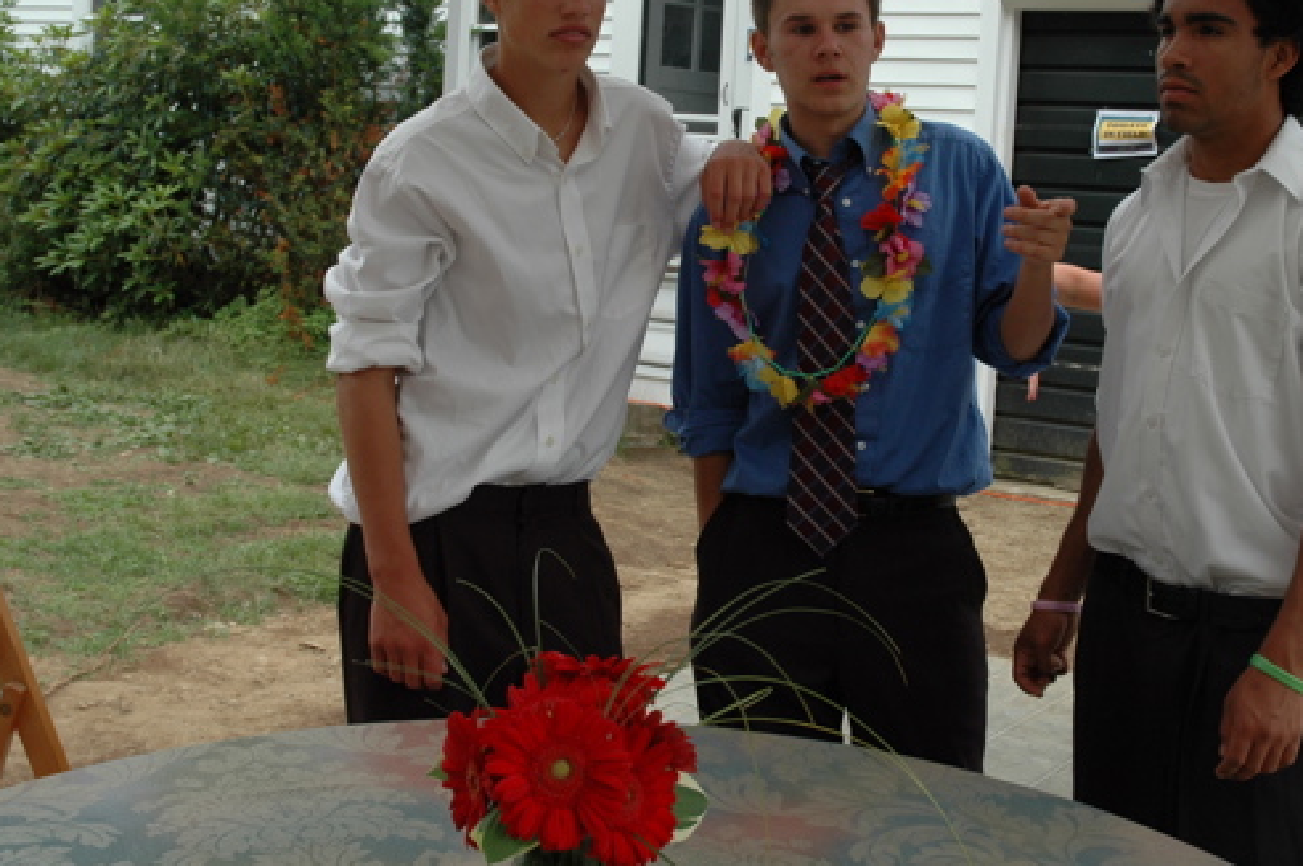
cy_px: 314
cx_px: 749
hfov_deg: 37.7
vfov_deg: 25.5
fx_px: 1904
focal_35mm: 53
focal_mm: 27
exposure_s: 1/200
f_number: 7.1
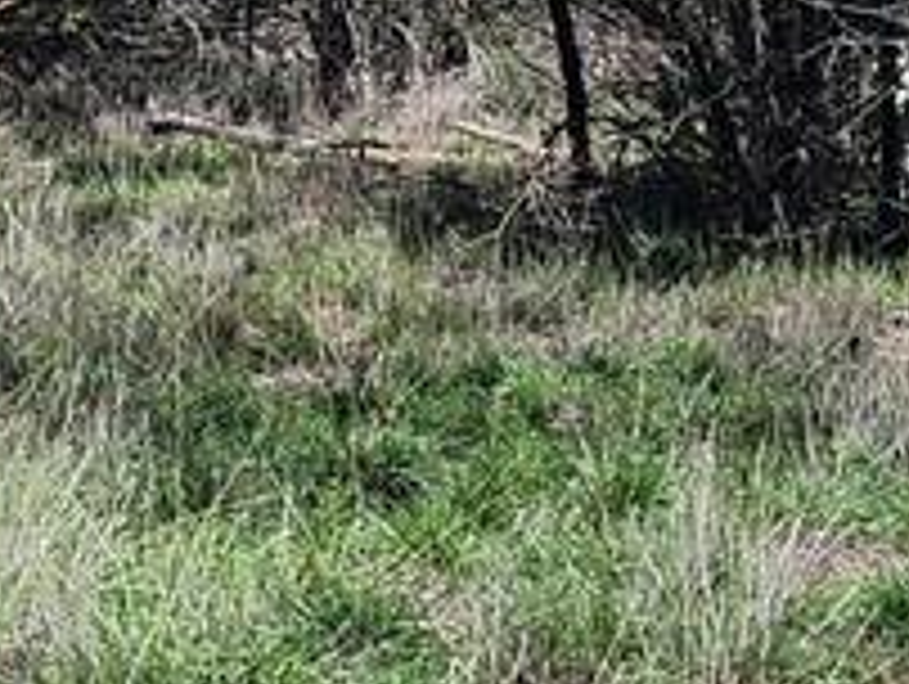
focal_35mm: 182
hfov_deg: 9.2
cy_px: 374
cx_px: 2462
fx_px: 4785
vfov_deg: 8.2
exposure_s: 1/829
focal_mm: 6.4
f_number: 1.8
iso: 12
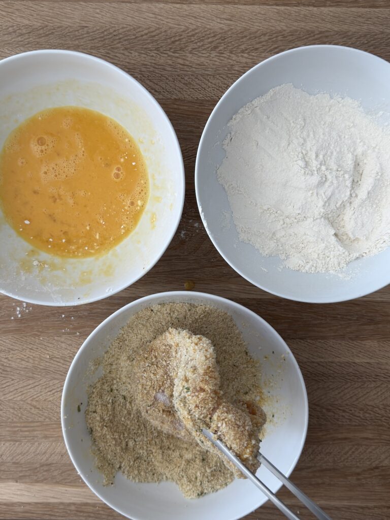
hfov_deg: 40.7
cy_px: 260
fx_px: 526
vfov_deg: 52.6
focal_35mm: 35
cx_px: 195
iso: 64
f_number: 1.78
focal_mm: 6.76
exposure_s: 1/121
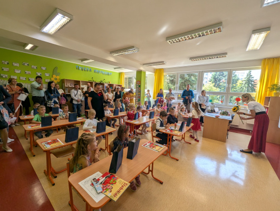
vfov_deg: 90.1
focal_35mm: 13
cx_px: 140
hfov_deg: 106.1
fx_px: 105
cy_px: 106
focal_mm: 1.95
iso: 49
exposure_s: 1/100
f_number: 2.2
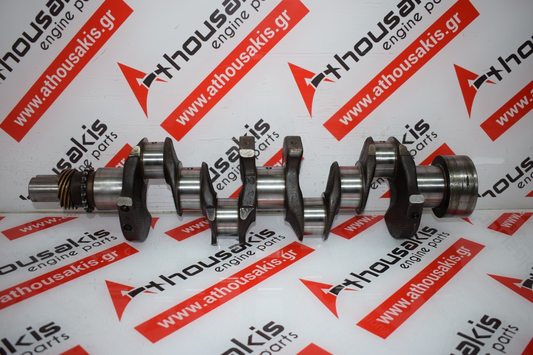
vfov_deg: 38.4
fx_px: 511
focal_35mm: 34
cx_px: 266
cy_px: 178
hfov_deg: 55.1
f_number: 3.8
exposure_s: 1/200
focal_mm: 23
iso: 500
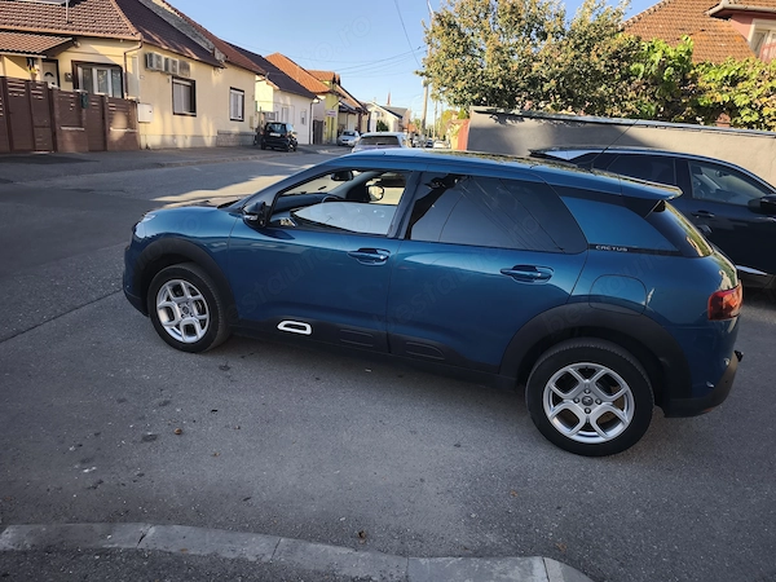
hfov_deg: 73.9
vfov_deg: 58.9
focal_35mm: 23
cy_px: 291
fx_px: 516
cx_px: 388
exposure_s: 1/1021
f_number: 1.6
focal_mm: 6.57
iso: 50
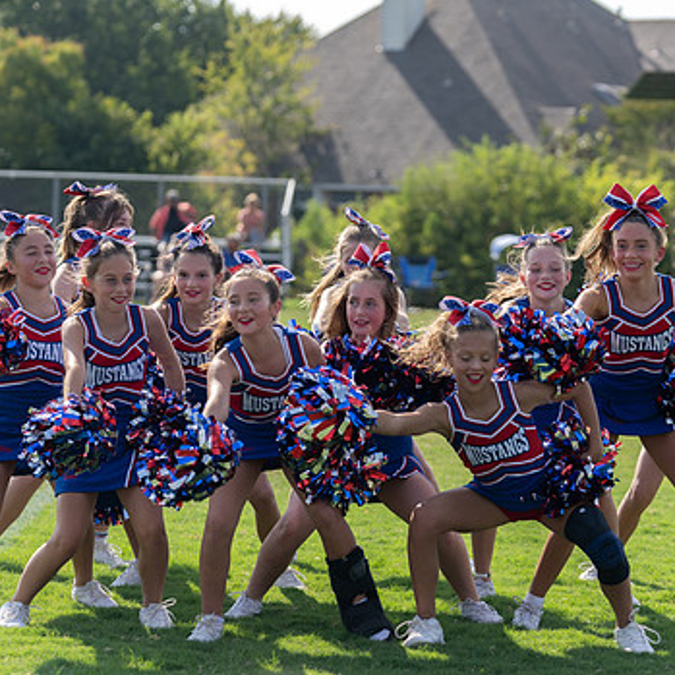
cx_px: 344
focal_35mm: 154
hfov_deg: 11.3
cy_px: 351
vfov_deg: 11.3
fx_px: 3397
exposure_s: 1/1000
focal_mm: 109
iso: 100
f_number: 3.5
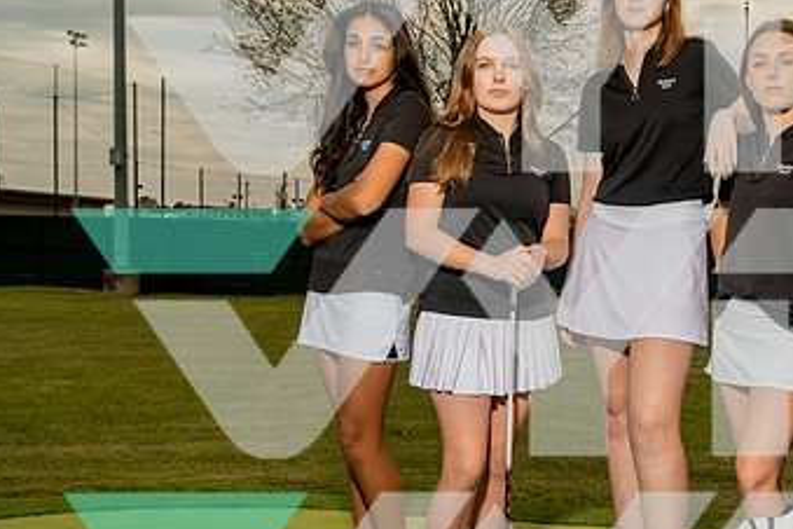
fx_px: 1167
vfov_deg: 25.4
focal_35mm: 53
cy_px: 334
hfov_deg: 35.9
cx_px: 667
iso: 250
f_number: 8
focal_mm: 31
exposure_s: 1/250
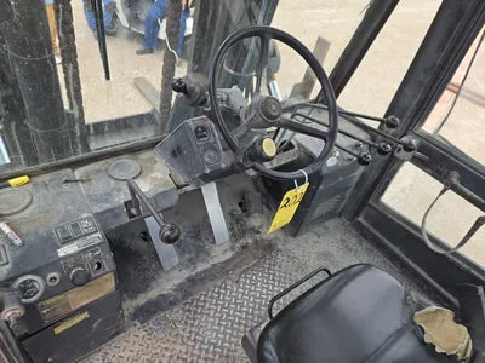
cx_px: 242
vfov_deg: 58.9
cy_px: 182
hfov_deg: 73.9
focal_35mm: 23
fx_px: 322
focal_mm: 5.4
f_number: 1.8
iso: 25
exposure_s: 1/283
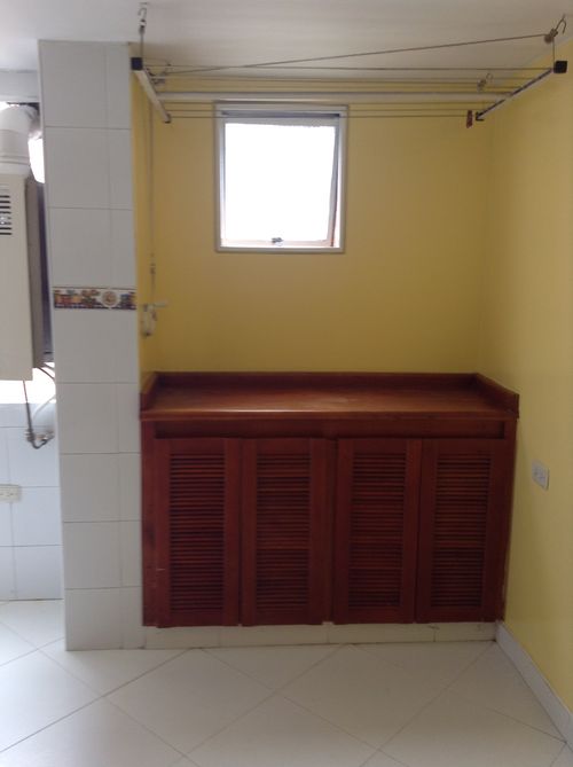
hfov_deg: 42.9
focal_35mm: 33
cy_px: 384
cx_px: 286
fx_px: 730
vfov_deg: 55.4
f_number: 2.4
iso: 32
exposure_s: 1/40
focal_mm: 3.3
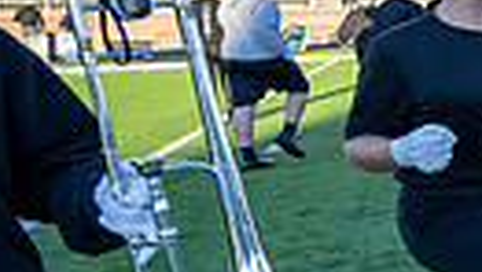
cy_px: 79
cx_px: 990
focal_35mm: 65
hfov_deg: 18.6
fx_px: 832
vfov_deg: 18.5
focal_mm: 14
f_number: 4
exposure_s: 1/500
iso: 500
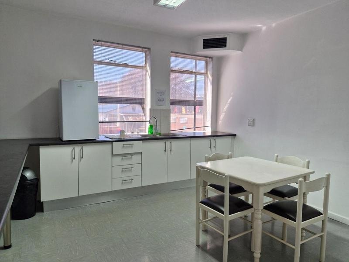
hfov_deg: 73.9
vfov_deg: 58.9
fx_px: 232
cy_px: 131
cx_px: 174
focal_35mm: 23
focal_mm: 5.54
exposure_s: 1/100
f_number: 1.8
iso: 250
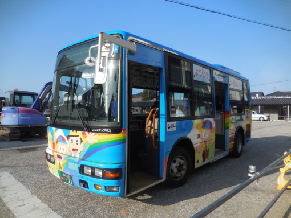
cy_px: 109
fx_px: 210
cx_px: 146
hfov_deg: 69.4
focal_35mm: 25
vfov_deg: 54.9
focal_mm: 4.5
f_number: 3.3
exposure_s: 1/1250
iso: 125
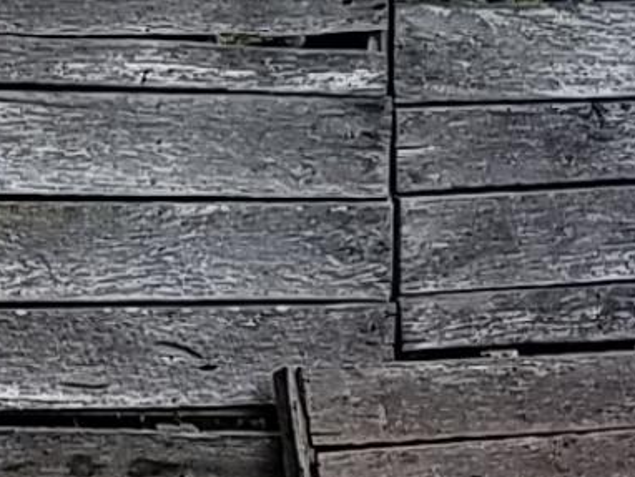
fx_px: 3745
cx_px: -106
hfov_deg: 9.6
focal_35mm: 204
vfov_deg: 7.3
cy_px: 32
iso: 40
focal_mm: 4.2
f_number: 1.7
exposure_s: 1/150
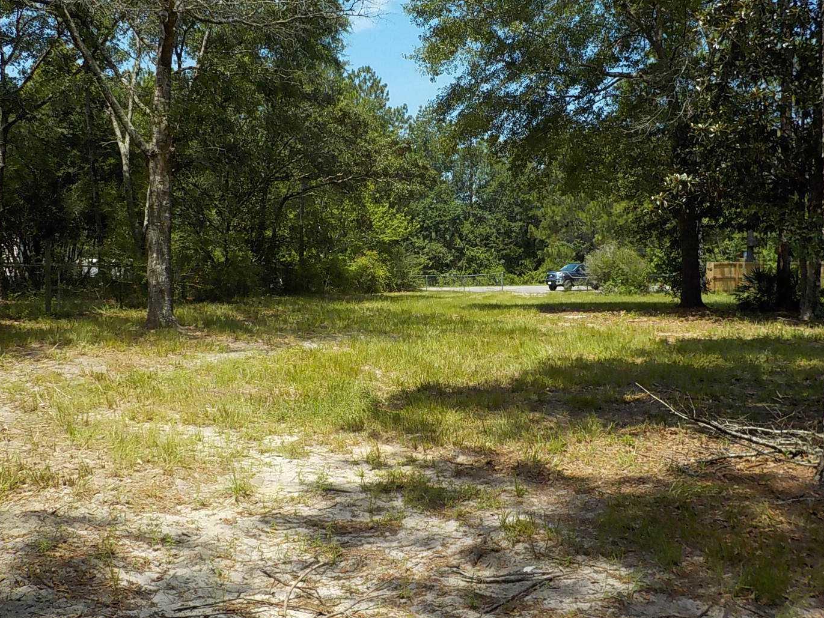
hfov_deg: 52.6
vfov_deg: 40.7
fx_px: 833
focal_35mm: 35
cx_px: 429
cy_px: 273
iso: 125
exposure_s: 1/1000
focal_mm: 4.1
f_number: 3.3
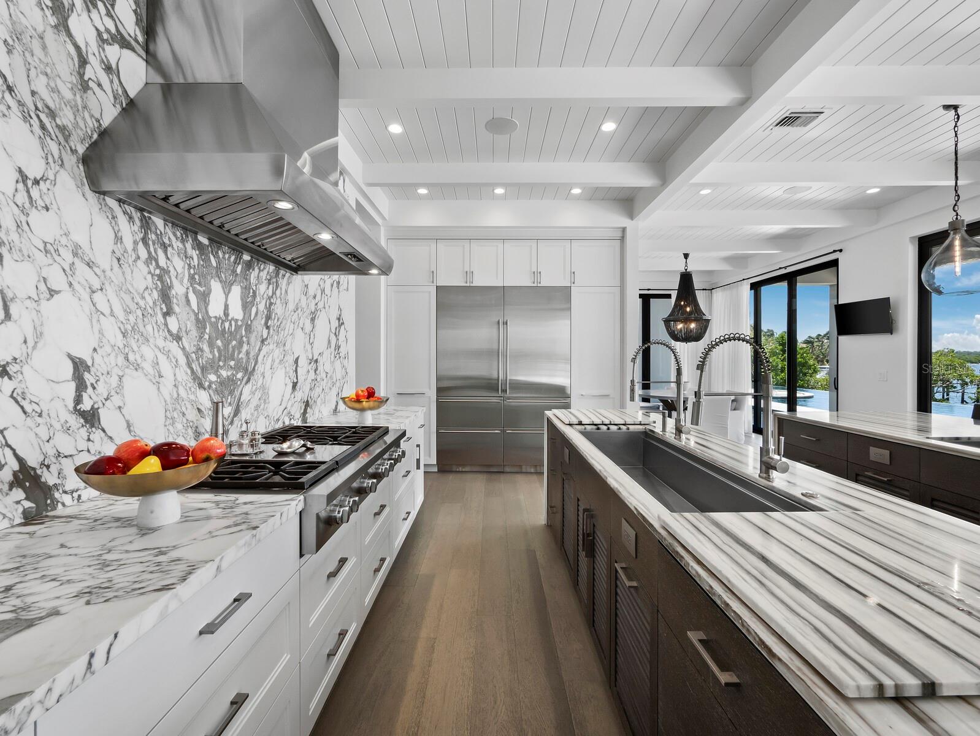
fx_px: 397
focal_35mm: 14
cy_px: 368
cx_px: 490
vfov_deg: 85.7
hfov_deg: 102.0
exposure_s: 1/5
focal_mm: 7
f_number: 11
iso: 320
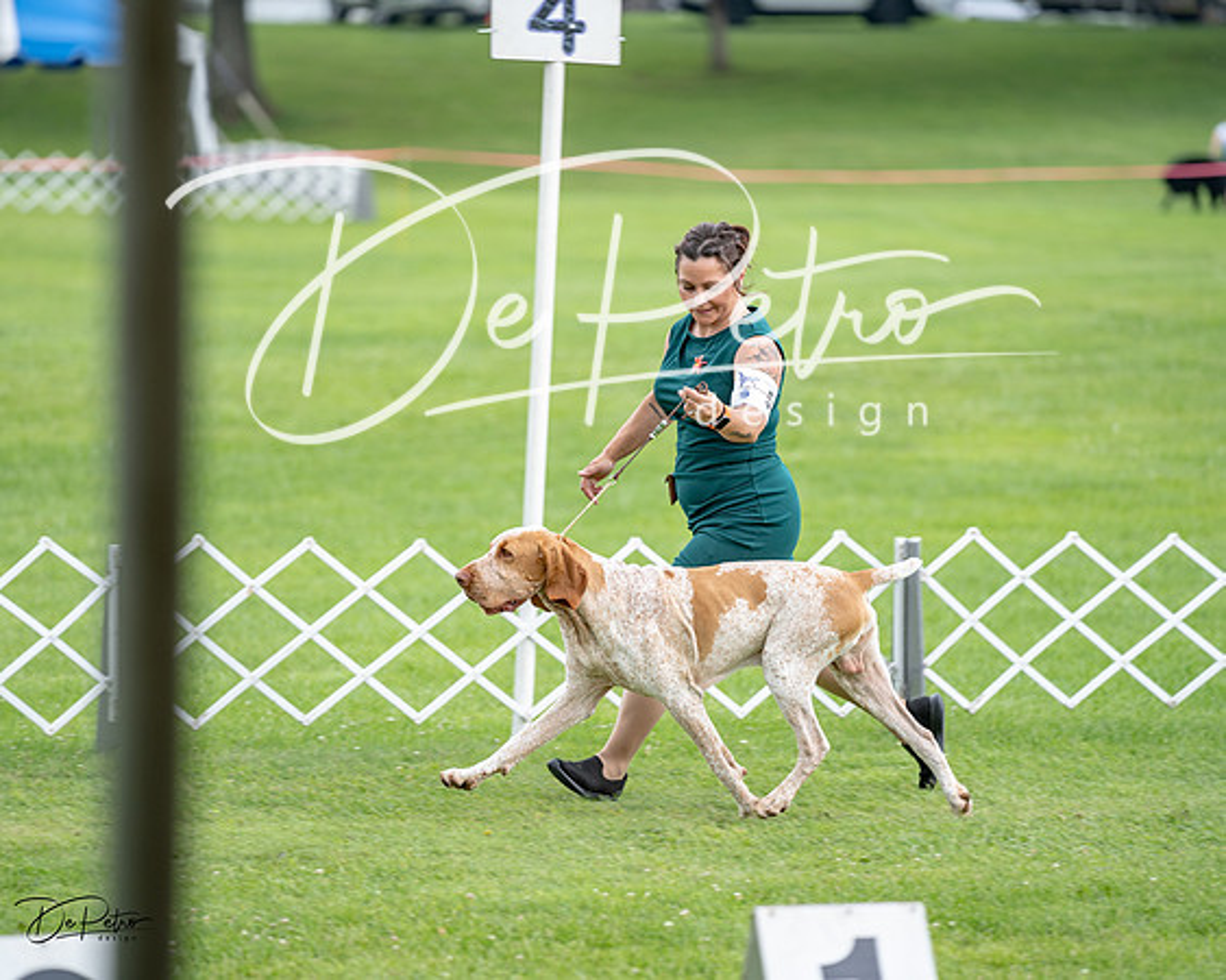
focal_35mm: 185
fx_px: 6699
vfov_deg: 8.4
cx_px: 613
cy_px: 490
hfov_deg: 10.5
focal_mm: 164
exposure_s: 1/320
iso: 100
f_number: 2.8
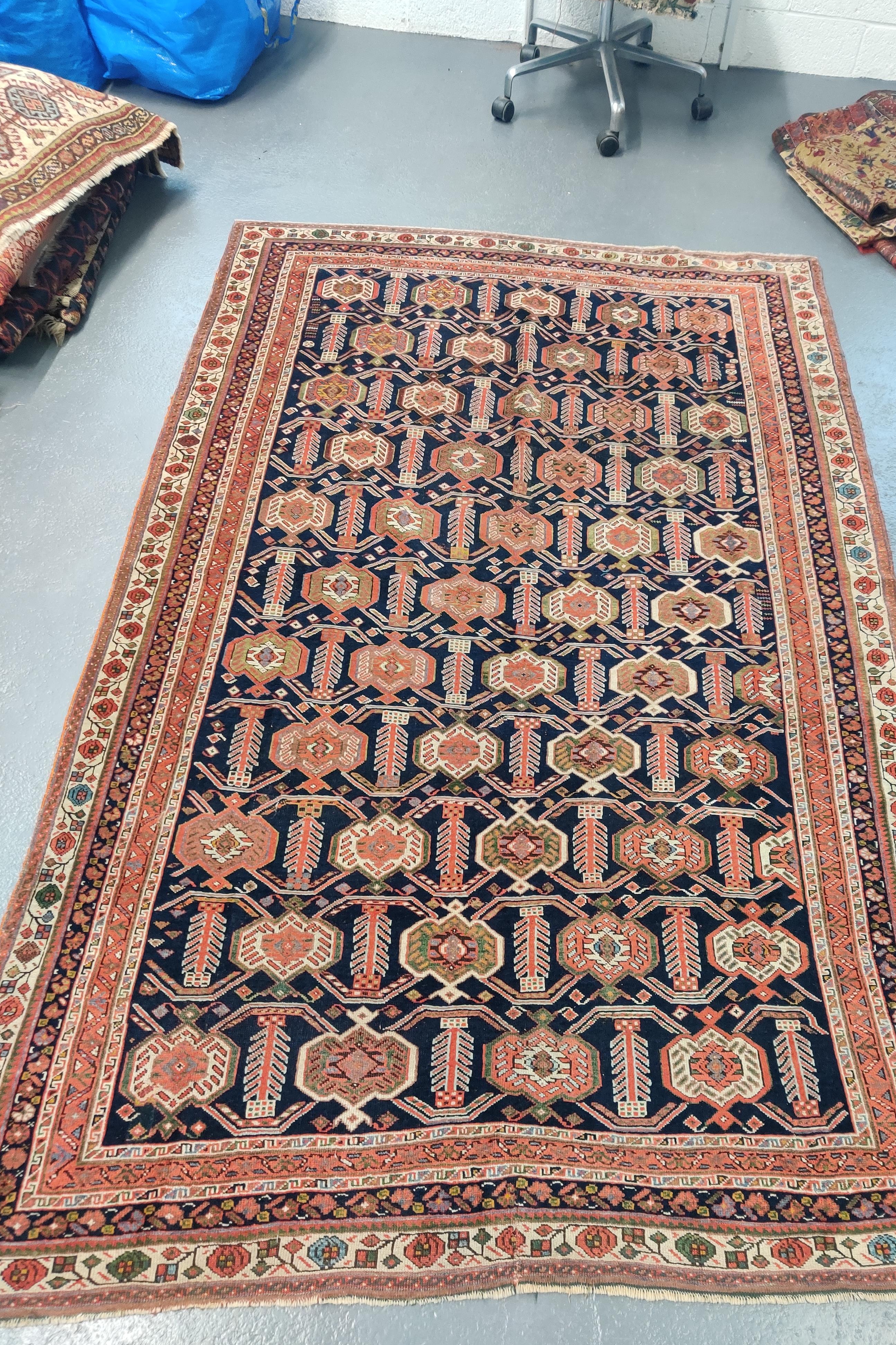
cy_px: 692
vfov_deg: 63.6
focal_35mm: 29
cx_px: 514
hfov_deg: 44.8
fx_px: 1083
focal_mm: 4.75
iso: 1000
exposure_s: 1/100
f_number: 1.65
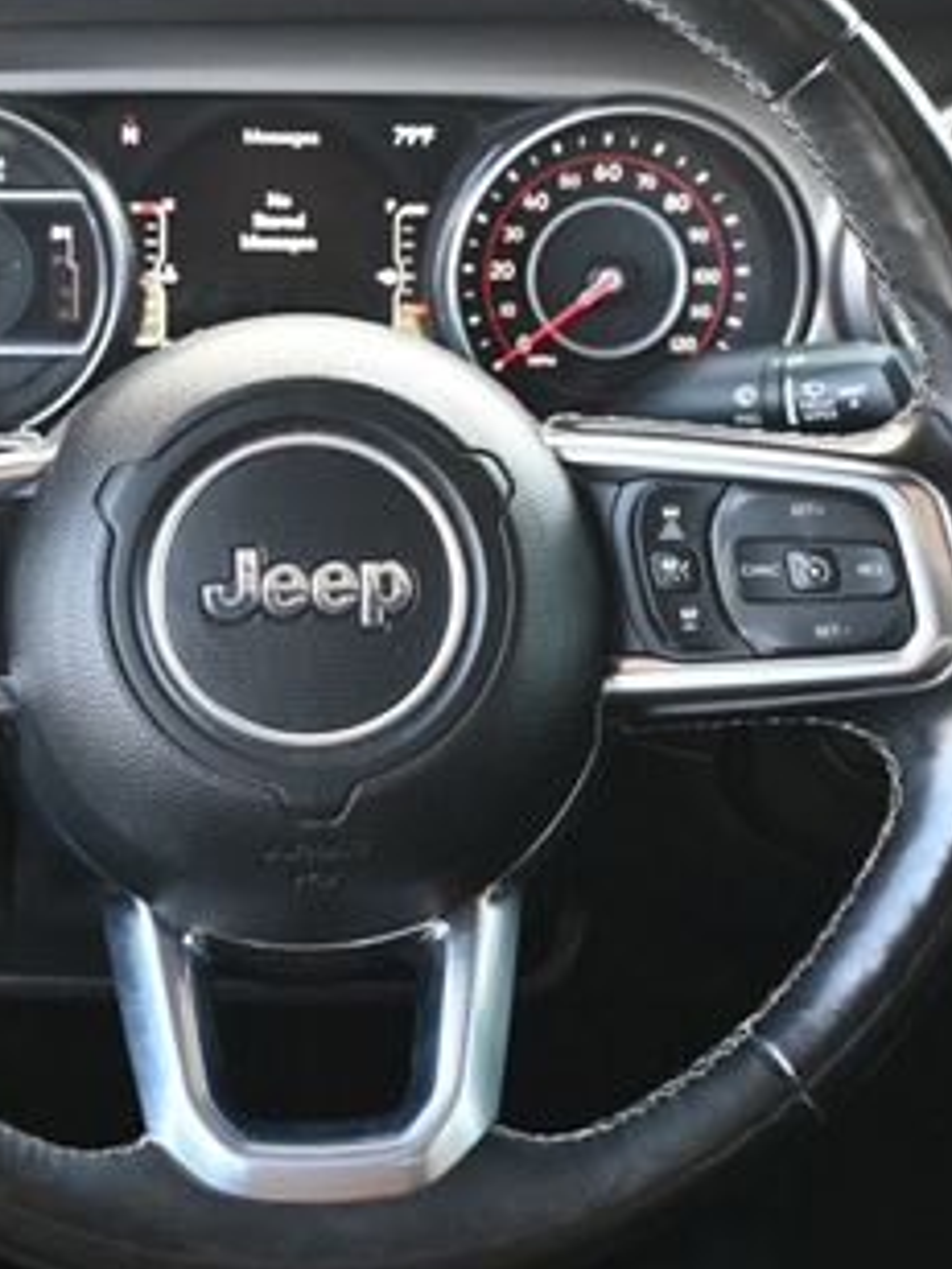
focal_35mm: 80
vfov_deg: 24.6
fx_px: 2915
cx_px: 284
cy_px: 569
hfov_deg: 18.5
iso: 2000
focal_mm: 26.5
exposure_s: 1/125
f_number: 4.5
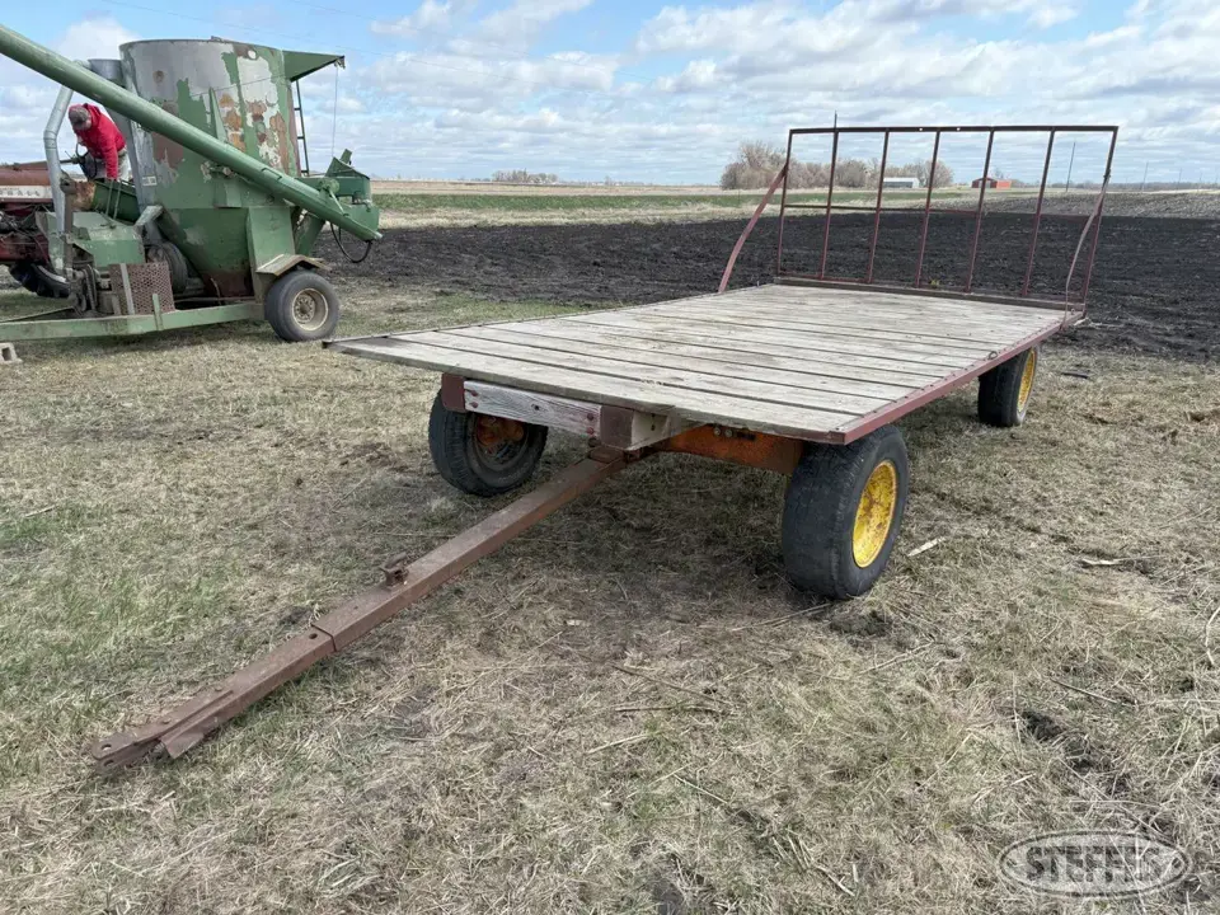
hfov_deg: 71.6
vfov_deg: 56.8
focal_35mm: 24
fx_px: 846
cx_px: 610
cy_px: 458
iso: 100
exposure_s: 1/3021
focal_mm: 6.76
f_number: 1.78
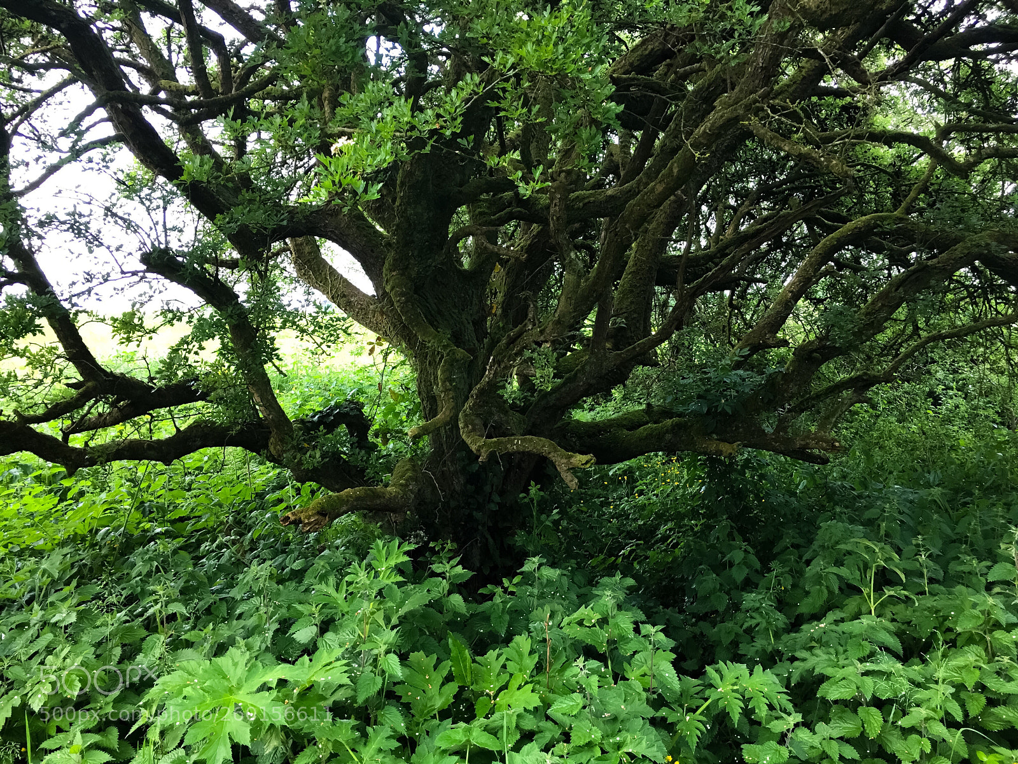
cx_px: 509
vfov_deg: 48.2
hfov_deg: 61.7
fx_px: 853
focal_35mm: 29
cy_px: 382
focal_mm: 4.15
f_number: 2.2
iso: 50
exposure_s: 1/33
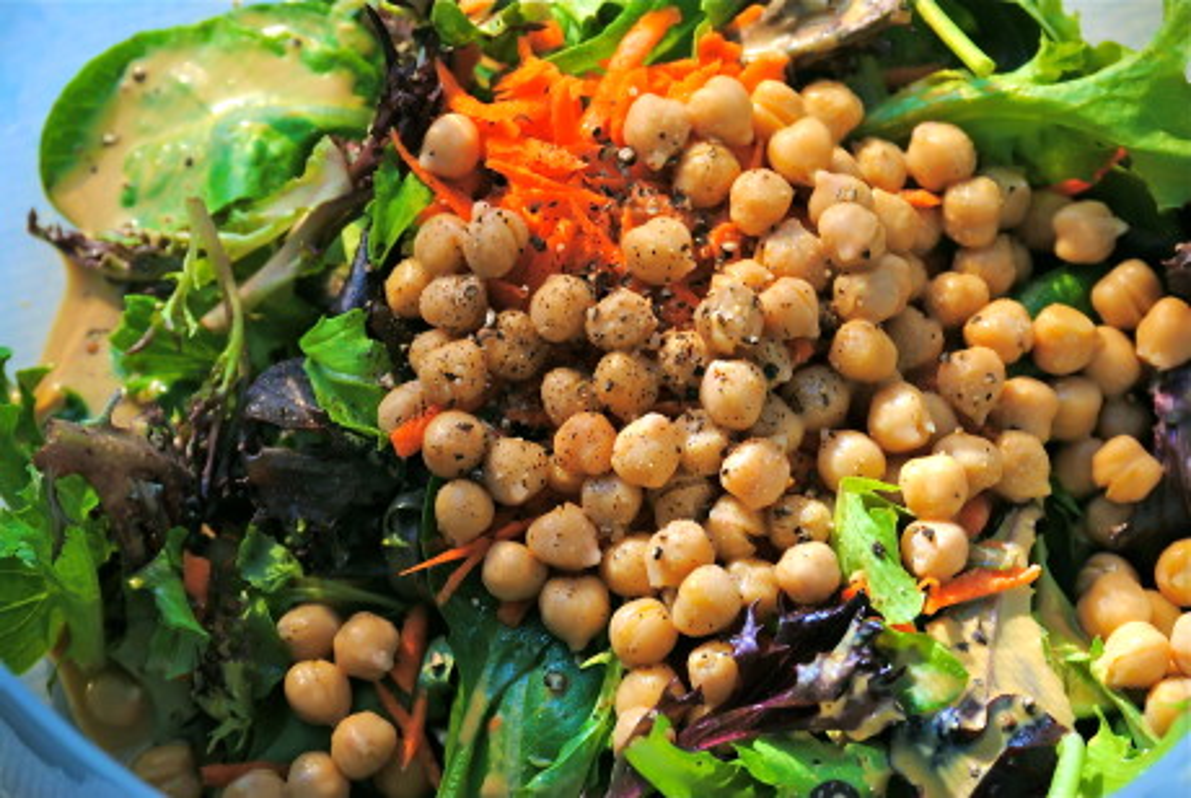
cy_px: 399
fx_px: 4223
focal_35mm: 128
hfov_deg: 16.1
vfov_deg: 10.8
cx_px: 596
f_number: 5.6
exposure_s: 1/60
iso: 100
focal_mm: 85
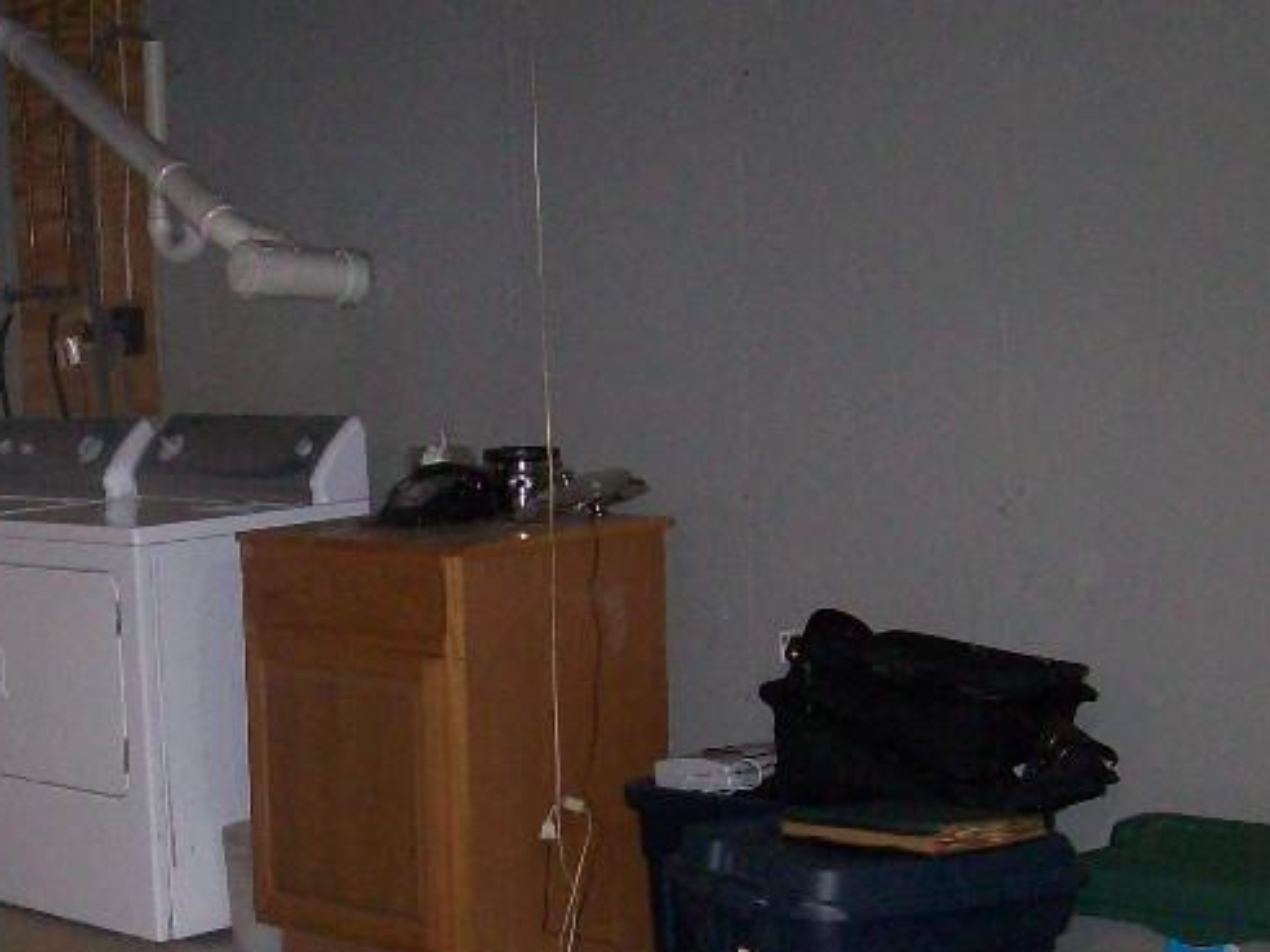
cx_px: 88
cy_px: 743
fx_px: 2752
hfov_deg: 25.1
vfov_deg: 19.5
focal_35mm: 75
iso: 200
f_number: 2.7
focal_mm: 6
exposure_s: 1/64
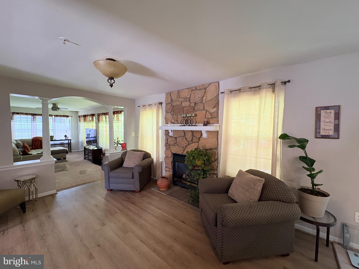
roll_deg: -0.3
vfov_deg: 85.7
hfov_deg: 102.1
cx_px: 180
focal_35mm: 14
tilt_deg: -1.8
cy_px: 134
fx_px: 145
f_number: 2.2
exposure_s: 1/60
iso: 320
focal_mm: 2.22
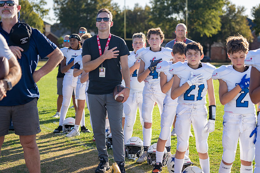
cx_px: 135
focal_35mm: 82
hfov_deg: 24.6
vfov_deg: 16.6
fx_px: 595
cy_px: 79
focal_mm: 70
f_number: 2.8
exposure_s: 1/2500
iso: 320
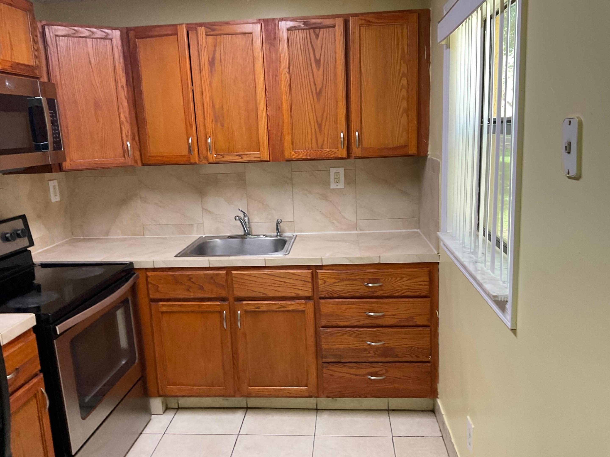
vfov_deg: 48.2
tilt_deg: -10.7
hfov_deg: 61.7
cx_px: 305
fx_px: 511
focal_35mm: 29
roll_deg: +4.0
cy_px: 228
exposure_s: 1/60
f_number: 1.8
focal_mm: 3
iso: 100
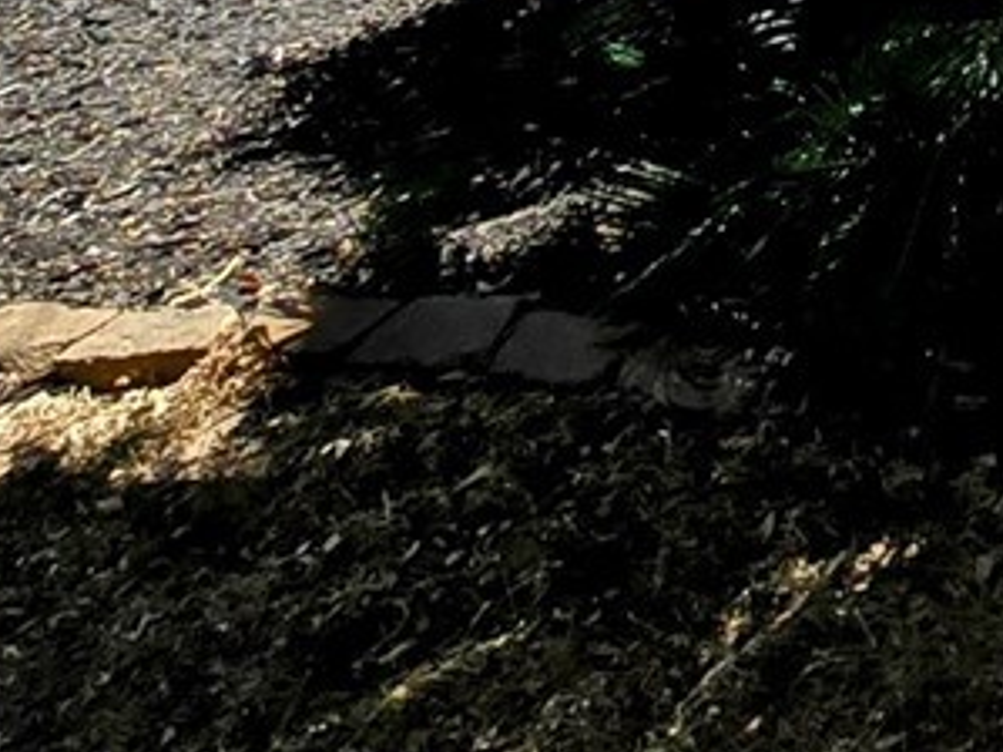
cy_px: -1125
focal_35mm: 89
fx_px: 2578
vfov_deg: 12.5
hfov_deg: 16.4
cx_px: 2043
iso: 50
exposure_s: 1/1425
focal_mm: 2.2
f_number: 2.2
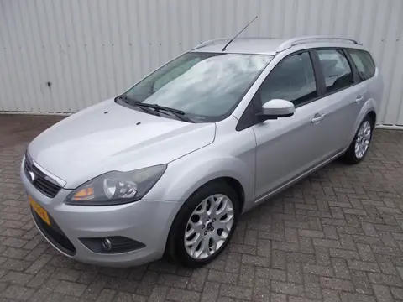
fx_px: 303
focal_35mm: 26
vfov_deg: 53.1
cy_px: 151
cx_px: 202
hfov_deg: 67.3
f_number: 8
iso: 80
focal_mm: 4.6
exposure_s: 1/125
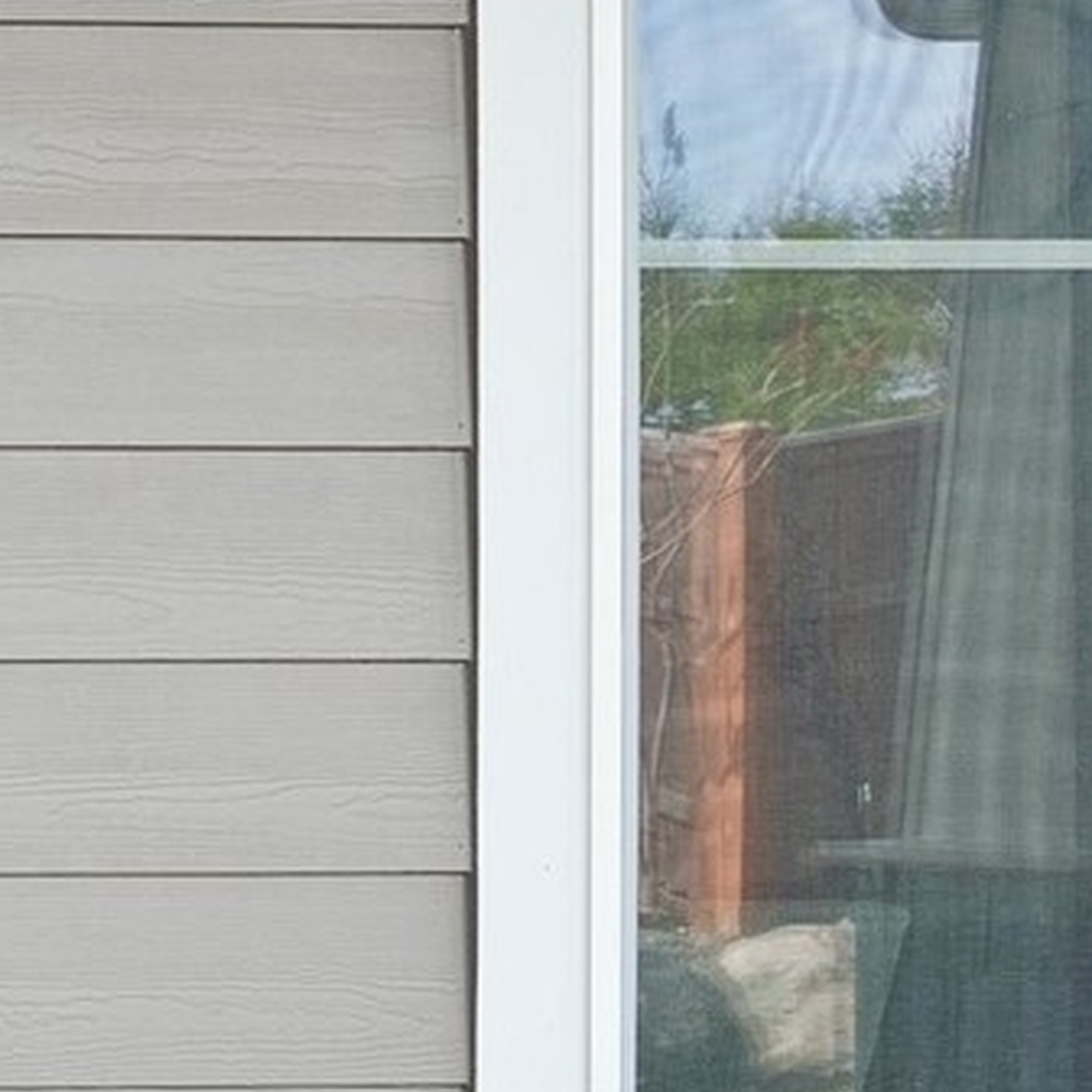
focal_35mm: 73
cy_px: 718
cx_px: -1417
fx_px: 2605
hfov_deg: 15.4
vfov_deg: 23.6
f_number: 8
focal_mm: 17
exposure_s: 1/20
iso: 500
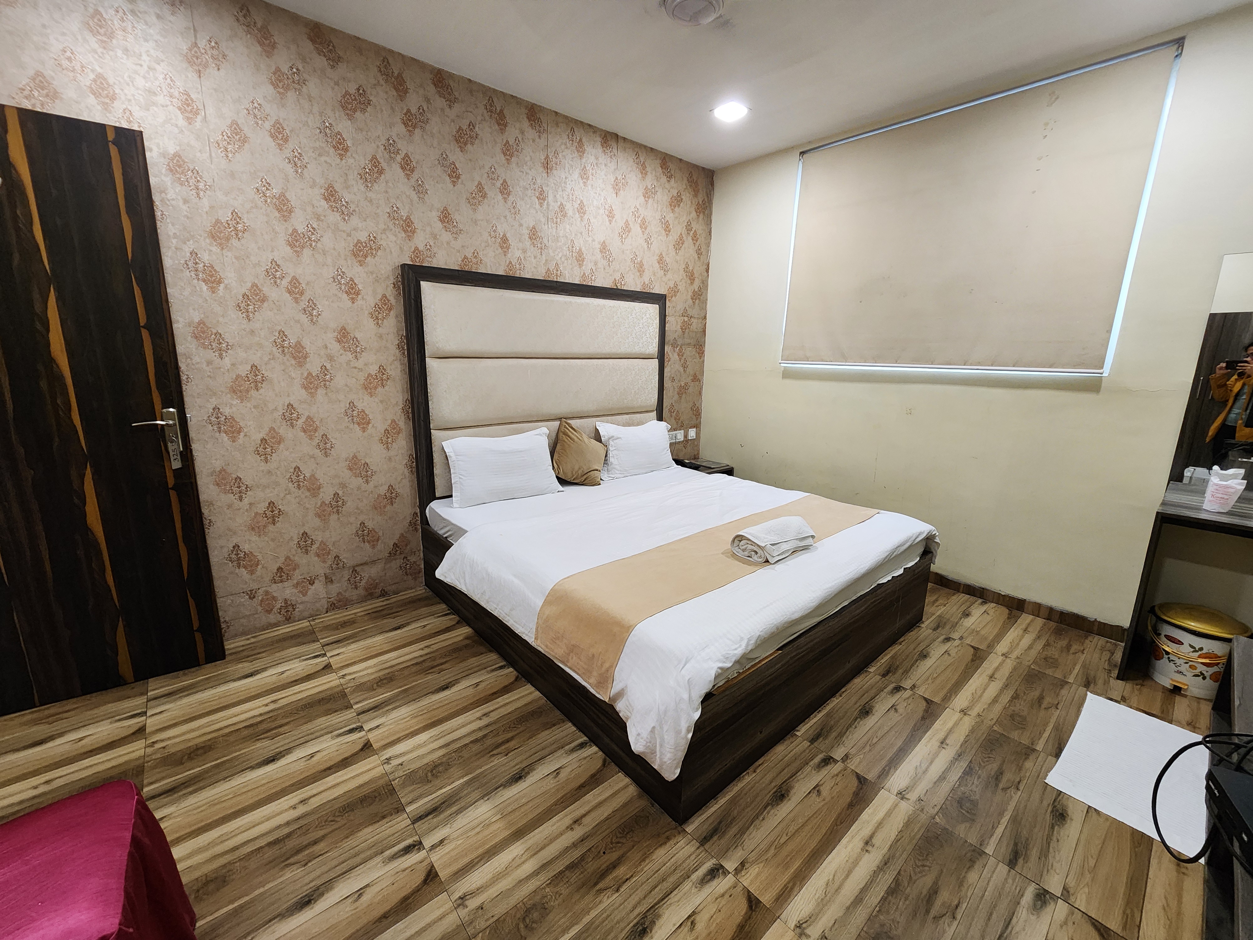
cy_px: 470
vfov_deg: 89.9
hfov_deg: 106.2
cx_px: 626
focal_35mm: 13
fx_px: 471
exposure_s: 1/50
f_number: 2.2
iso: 320
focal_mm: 2.2
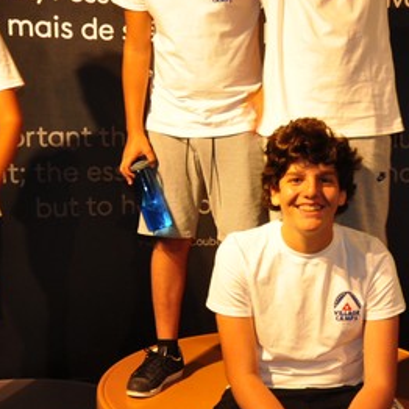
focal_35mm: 55
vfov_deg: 31.2
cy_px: 233
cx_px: 262
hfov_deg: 31.1
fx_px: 731
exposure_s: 1/10
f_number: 4.2
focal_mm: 11
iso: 200
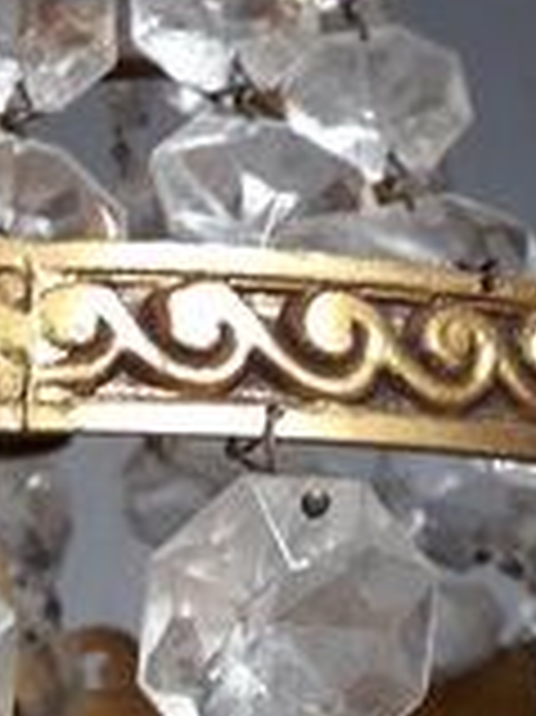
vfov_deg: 19.3
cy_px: 419
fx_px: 2109
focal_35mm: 102
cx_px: 18
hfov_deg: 14.3
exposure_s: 1/100
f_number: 1.9
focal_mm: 3.6
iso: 64
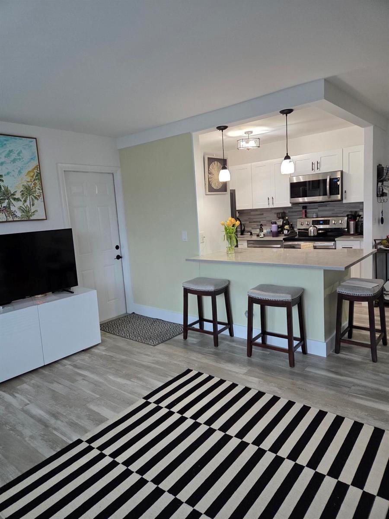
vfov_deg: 73.9
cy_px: 260
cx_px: 194
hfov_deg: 58.9
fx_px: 345
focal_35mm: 23
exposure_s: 1/120
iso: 250
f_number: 1.8
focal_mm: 5.4
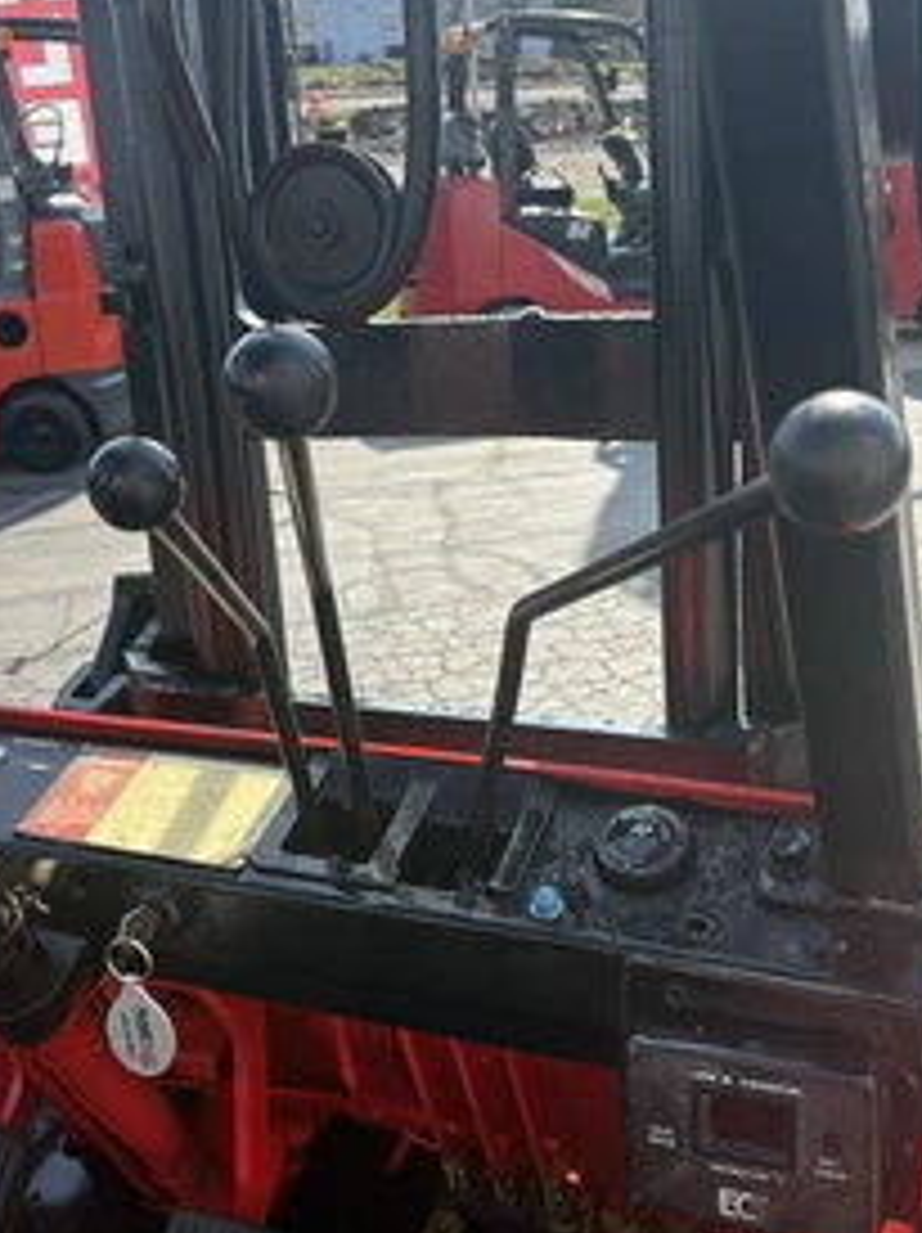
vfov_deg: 49.0
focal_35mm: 38
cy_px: 594
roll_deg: +1.5
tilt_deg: -18.8
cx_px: 508
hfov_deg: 37.6
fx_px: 1352
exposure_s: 1/1263
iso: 50
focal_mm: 5.96
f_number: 1.6
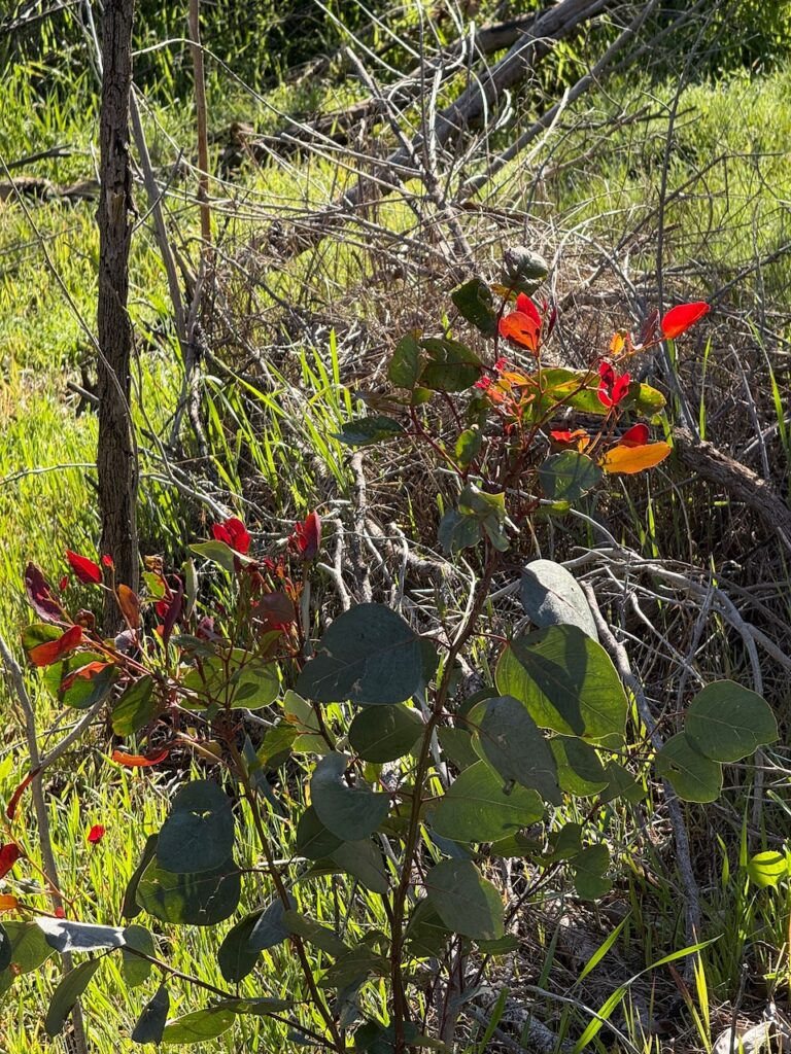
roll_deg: +5.6
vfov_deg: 16.4
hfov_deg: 12.3
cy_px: 527
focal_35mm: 120
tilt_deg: -18.9
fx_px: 3656
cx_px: 396
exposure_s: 1/347
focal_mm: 15.66
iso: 50
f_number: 2.8
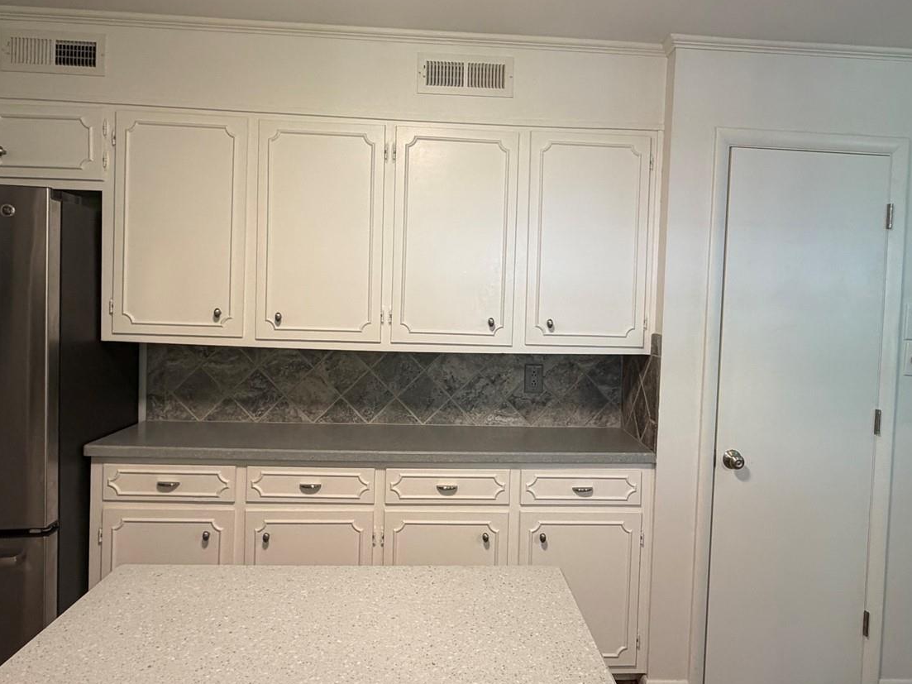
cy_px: 323
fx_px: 685
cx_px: 486
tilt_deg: -1.7
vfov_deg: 53.0
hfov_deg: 67.2
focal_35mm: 26
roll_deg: -1.1
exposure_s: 1/60
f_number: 2.2
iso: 160
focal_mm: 2.22
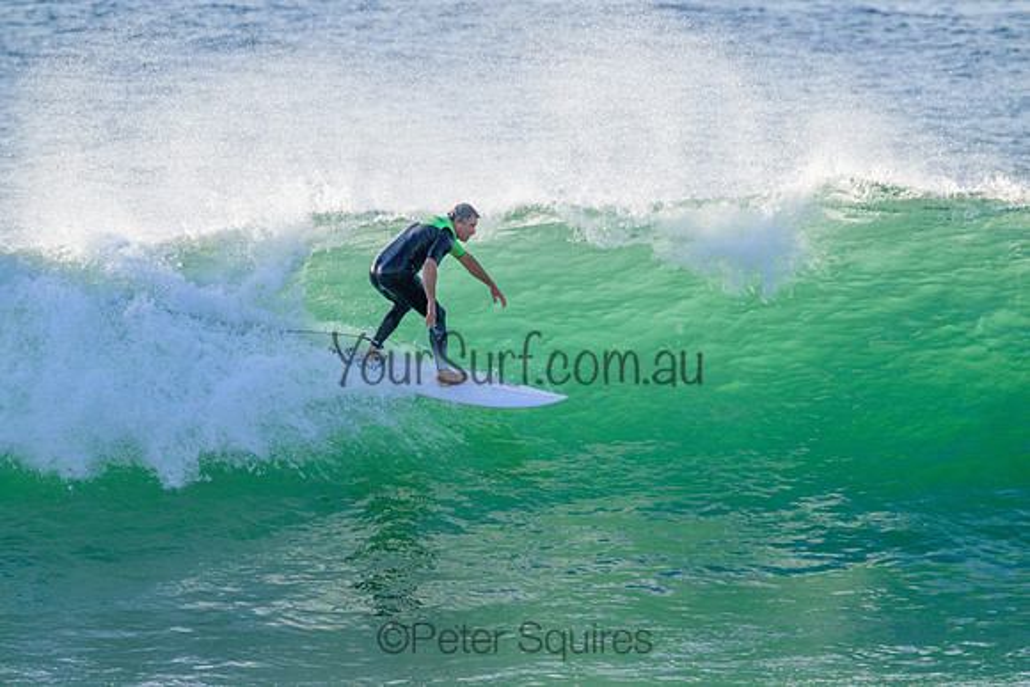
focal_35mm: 800
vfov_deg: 1.7
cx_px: 515
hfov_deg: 2.6
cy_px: 344
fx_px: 22893
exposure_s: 1/2000
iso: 2200
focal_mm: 800
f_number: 11
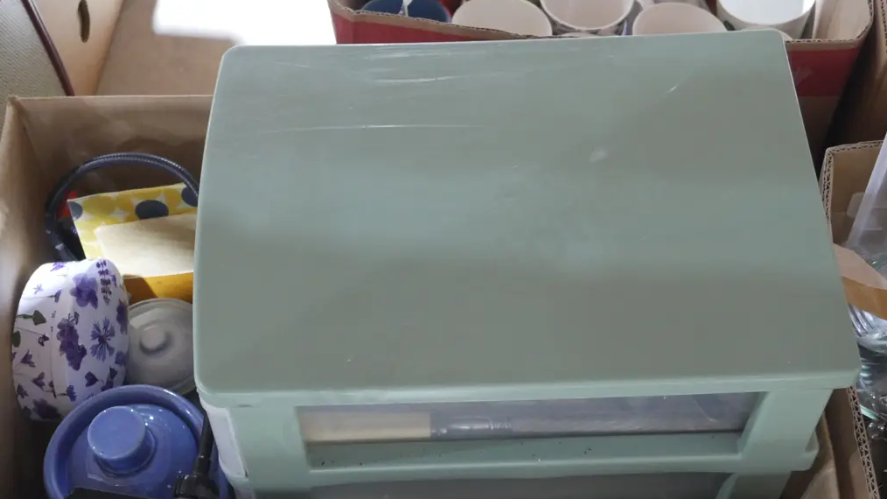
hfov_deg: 37.9
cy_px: 326
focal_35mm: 55
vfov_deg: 21.7
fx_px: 1293
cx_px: 442
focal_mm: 25
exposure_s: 1/25
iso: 3200
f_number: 5.3
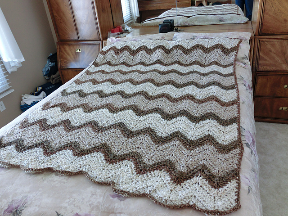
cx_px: 144
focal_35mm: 28
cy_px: 108
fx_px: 233
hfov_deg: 63.4
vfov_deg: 49.7
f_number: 3
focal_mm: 5
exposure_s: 1/60
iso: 200
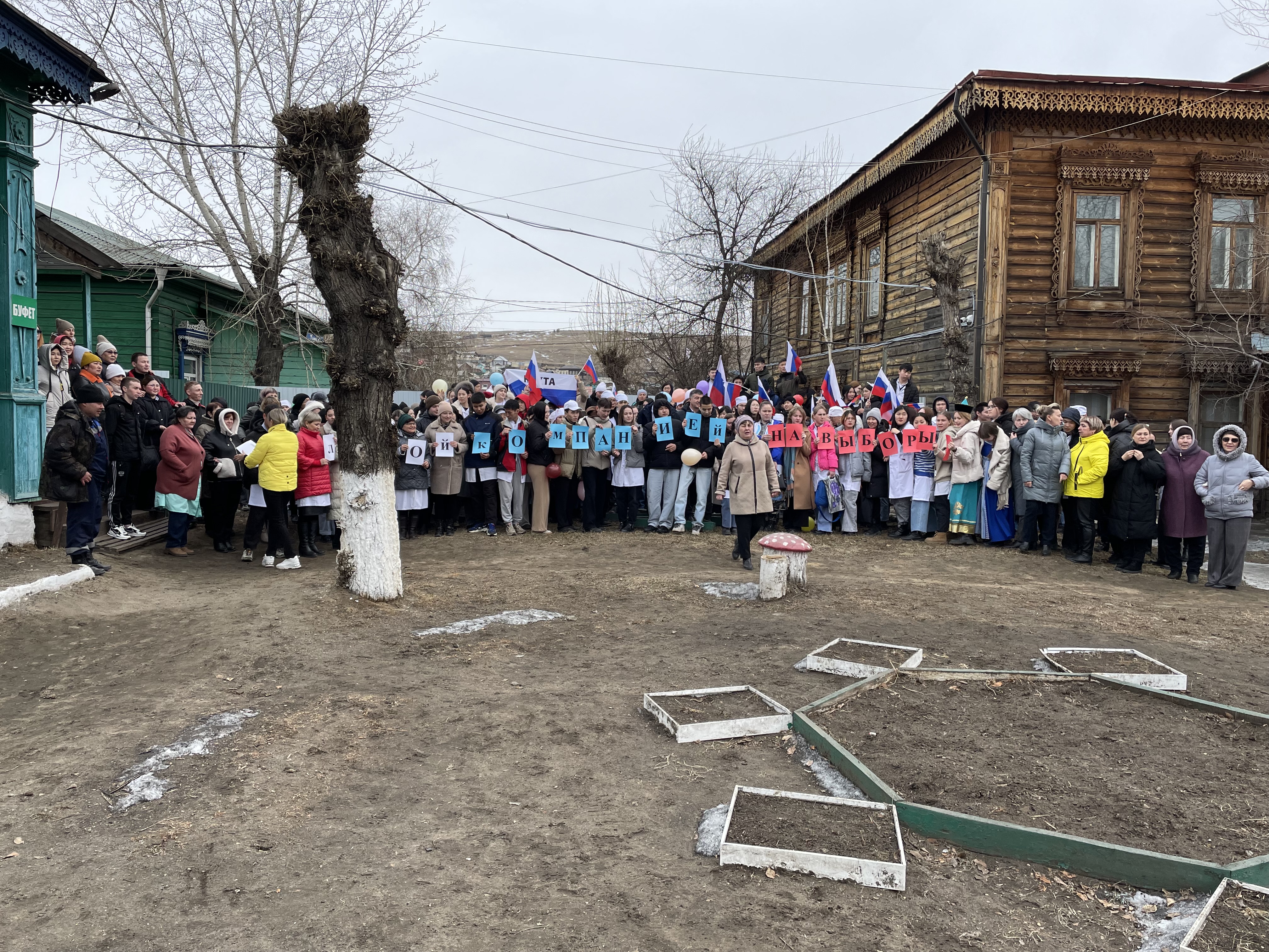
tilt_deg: -3.3
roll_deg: -0.7
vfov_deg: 53.1
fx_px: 953
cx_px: 634
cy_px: 476
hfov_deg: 67.3
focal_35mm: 26
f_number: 1.6
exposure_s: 1/1575
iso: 32
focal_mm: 4.2
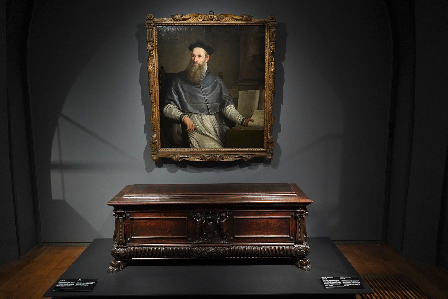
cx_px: 224
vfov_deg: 53.1
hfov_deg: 73.7
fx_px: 299
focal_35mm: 24
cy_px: 150
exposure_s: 1/80
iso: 3200
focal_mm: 24
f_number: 3.2
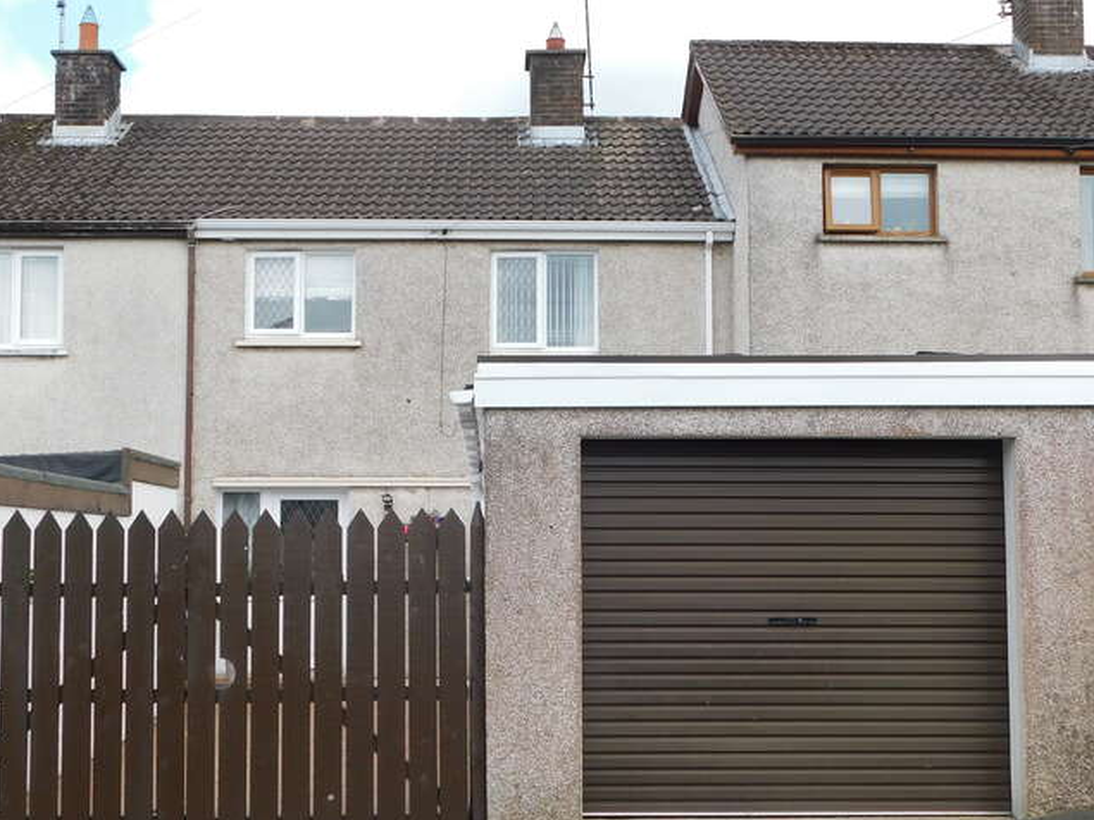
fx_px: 1611
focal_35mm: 51
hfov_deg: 37.5
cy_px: 428
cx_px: 522
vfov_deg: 28.5
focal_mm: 6.3
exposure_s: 1/400
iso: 125
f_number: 3.5
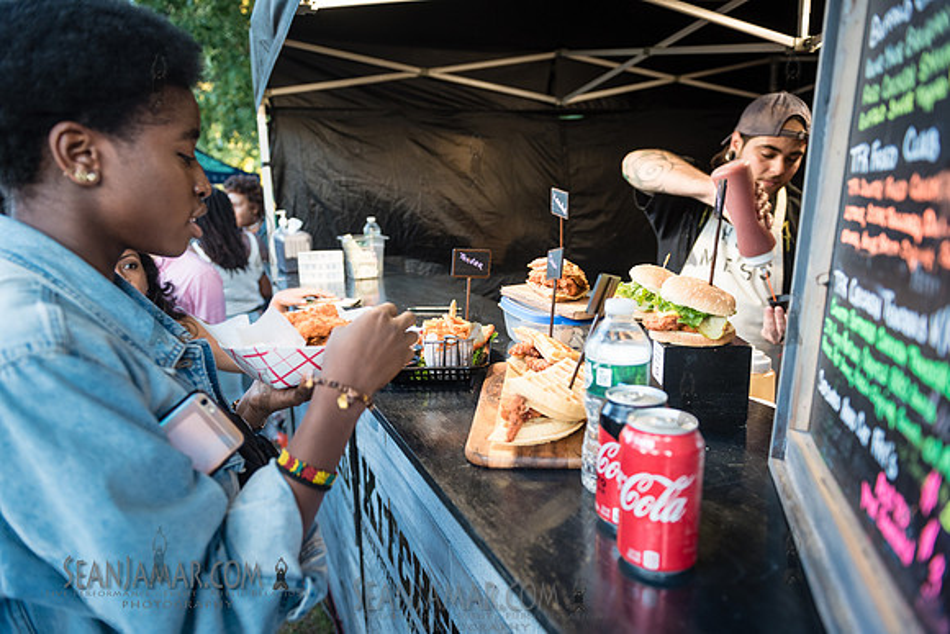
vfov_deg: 53.2
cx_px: 475
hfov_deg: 73.7
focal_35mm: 24
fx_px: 633
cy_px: 317
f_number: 3.2
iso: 800
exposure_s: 1/125
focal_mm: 24
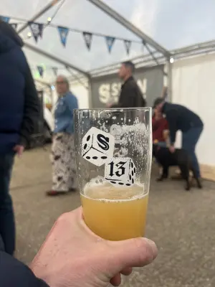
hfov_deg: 53.1
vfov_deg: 67.3
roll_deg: +1.4
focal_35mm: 26
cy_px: 144
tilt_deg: -8.0
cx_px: 108
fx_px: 215
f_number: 1.6
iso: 100
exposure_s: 1/102
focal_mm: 5.1
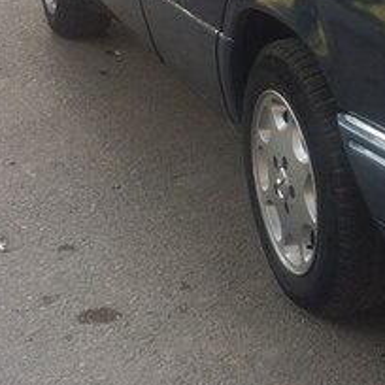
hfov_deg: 18.4
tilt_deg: -20.1
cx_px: 585
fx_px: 1044
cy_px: 126
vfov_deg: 20.8
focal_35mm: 83
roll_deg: -1.2
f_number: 2.2
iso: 32
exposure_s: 1/351
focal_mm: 4.15
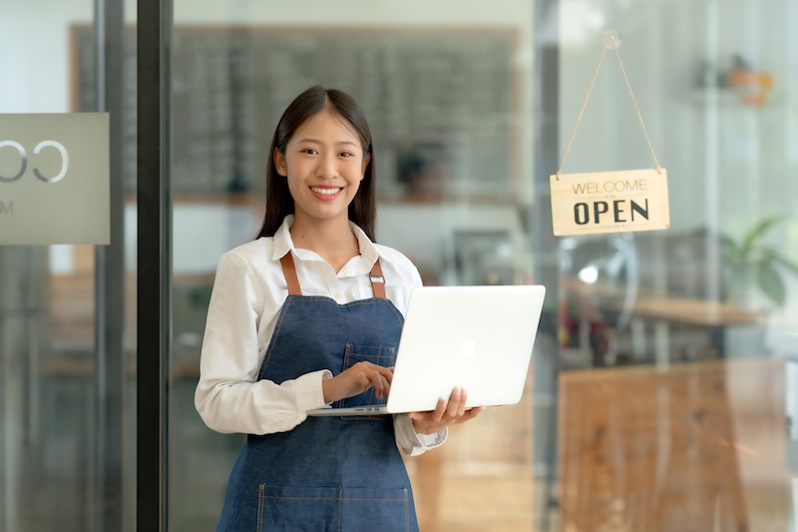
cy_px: 266
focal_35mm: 85
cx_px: 399
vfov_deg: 16.1
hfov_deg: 23.9
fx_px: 1884
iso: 200
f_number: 2
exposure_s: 1/500
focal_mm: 85
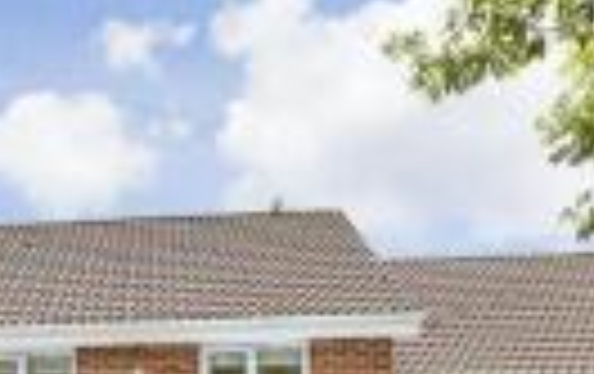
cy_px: 633
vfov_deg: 19.2
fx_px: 892
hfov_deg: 35.4
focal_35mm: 55
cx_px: 99
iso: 400
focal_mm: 10
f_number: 8
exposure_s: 1/640
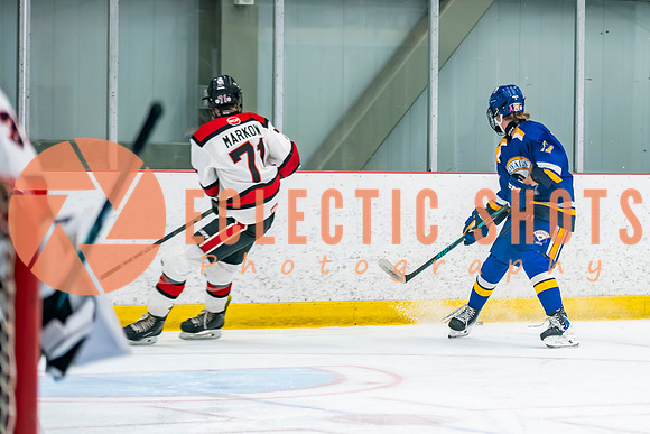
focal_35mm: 197
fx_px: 3565
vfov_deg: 7.0
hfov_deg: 10.4
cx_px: 522
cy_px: 236
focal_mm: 115
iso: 1600
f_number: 2.8
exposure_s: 1/640
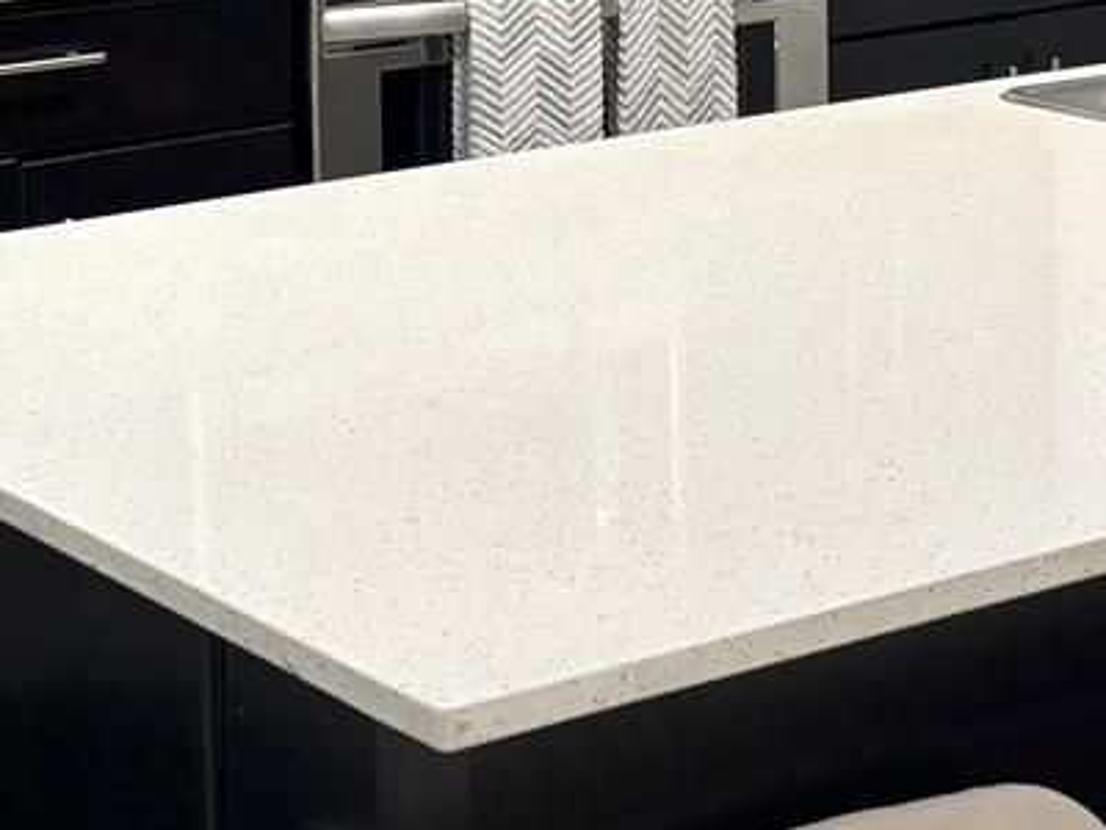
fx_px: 3323
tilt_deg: -3.4
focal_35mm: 104
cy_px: -338
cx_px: 398
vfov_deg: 13.6
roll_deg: -0.2
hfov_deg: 18.9
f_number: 1.6
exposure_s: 1/60
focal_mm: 5.96
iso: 200
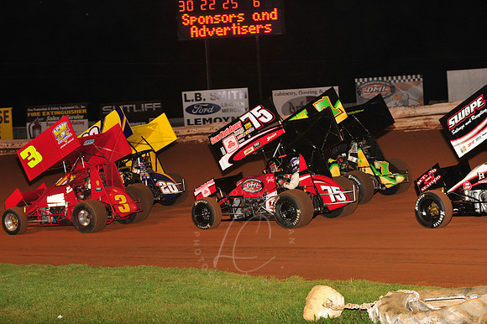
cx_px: 244
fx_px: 1244
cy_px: 162
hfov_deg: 22.2
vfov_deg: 14.8
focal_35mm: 92
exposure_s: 1/320
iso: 1000
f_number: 6.3
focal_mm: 92
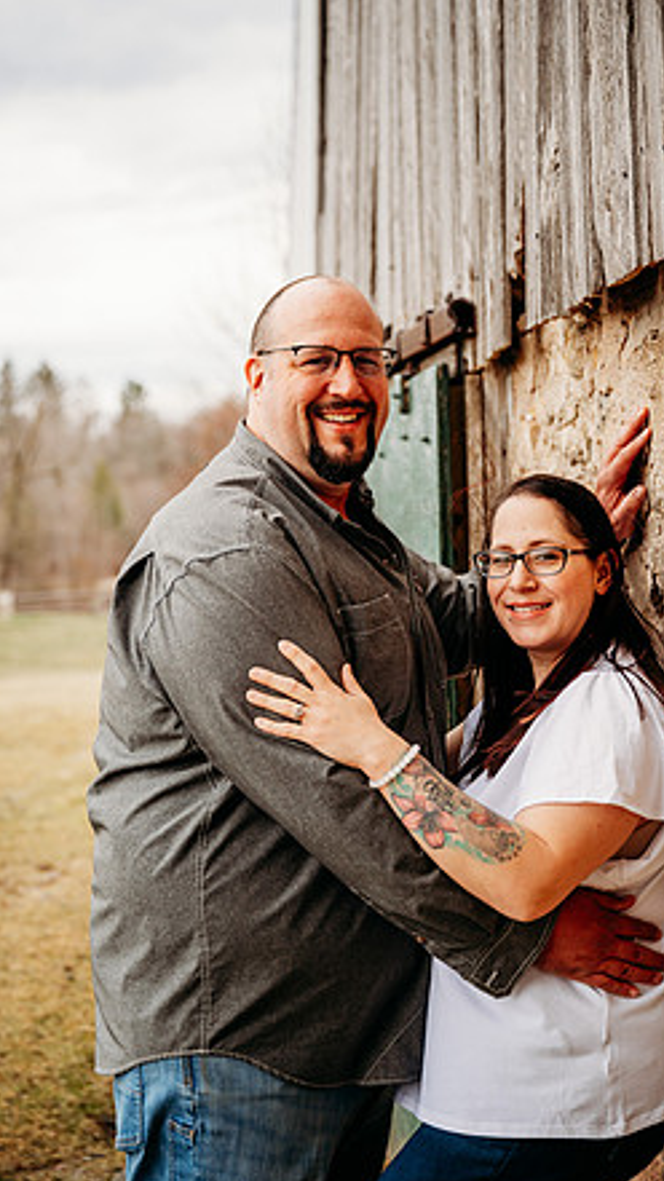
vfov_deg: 33.8
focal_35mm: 62
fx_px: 1941
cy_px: 597
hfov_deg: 19.4
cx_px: 335
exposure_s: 1/250
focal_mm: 58
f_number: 3.5
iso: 320
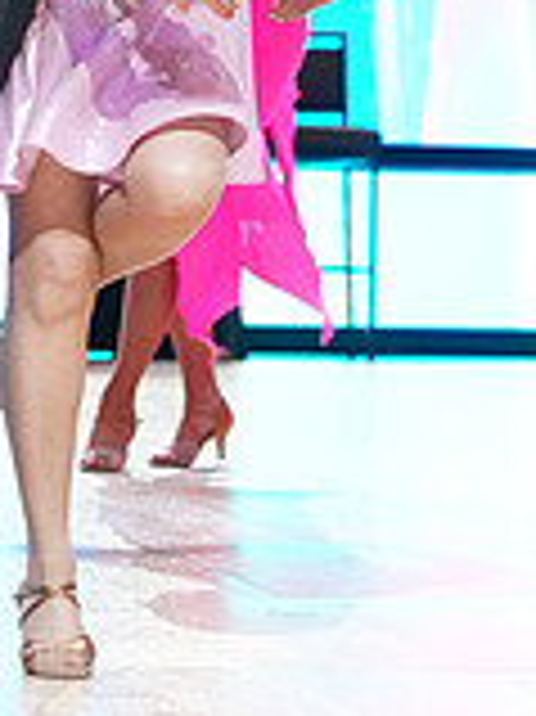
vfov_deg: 7.3
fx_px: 5582
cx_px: 115
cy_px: -203
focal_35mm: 270
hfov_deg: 5.5
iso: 2500
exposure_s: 1/250
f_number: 4
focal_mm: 77
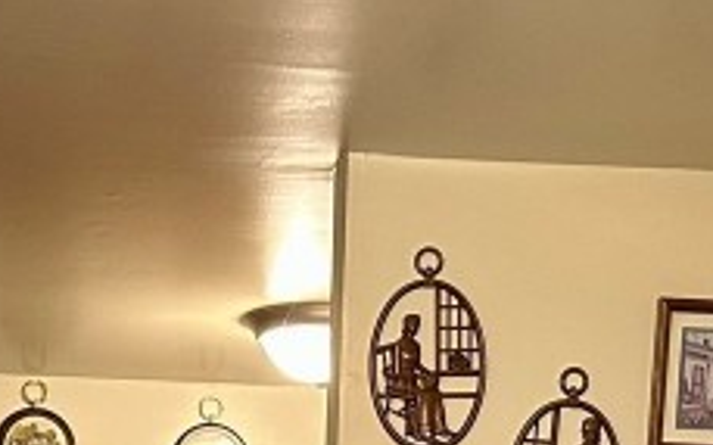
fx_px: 2215
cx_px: 153
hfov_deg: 18.1
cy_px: 965
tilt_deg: -3.9
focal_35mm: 114
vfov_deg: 10.3
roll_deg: -2.0
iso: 400
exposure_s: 1/60
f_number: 1.78
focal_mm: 6.86
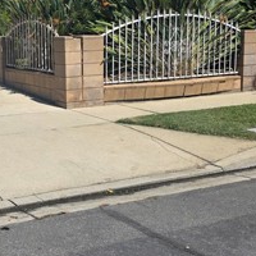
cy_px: 84
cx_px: 15
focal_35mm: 65
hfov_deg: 25.5
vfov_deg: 26.3
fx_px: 544
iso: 64
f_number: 1.7
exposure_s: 1/7944
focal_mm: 6.3
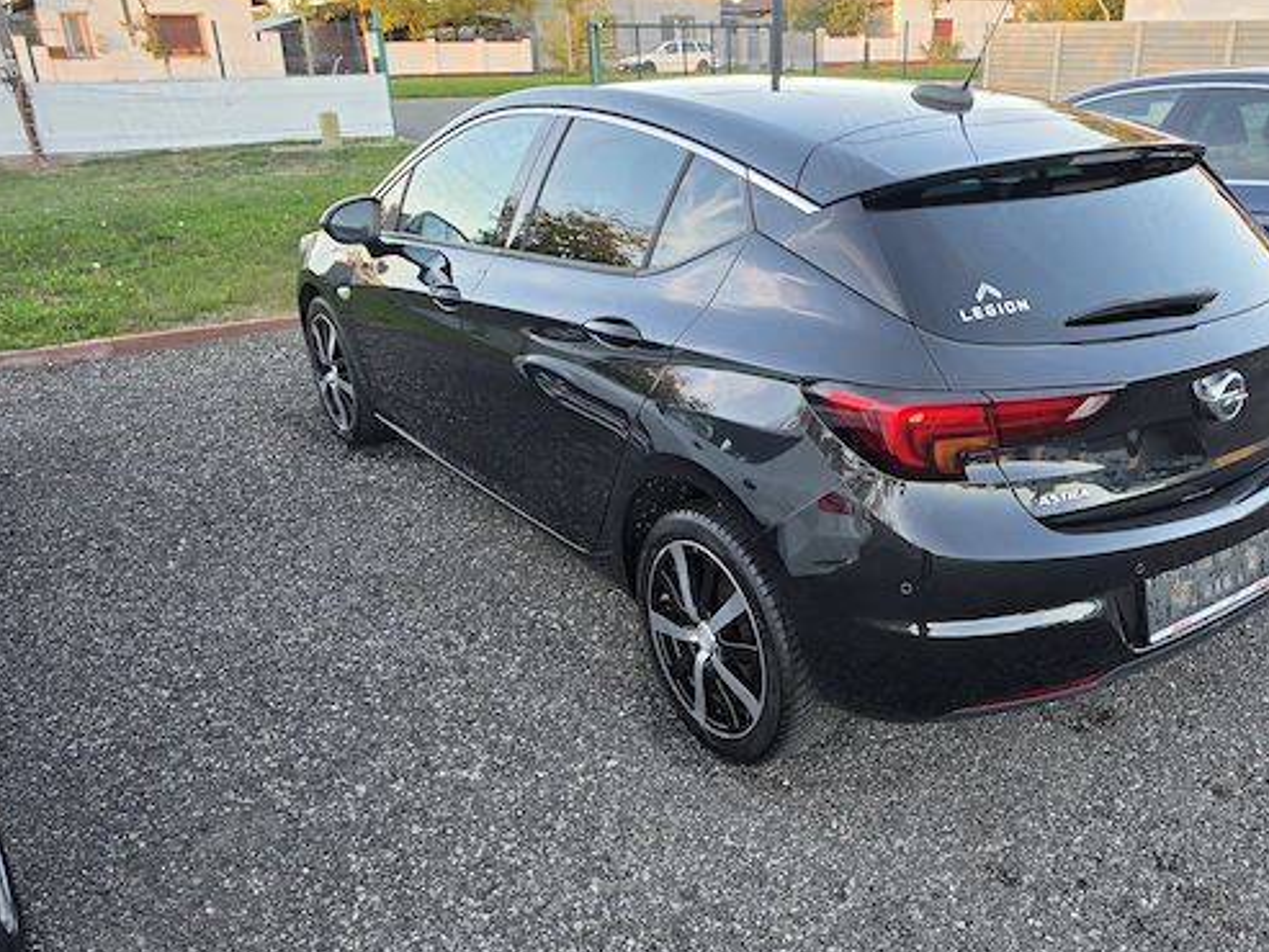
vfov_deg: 49.7
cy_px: 517
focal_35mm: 28
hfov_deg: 63.0
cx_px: 746
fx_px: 1027
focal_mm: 6.5
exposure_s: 1/180
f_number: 1.4
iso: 25
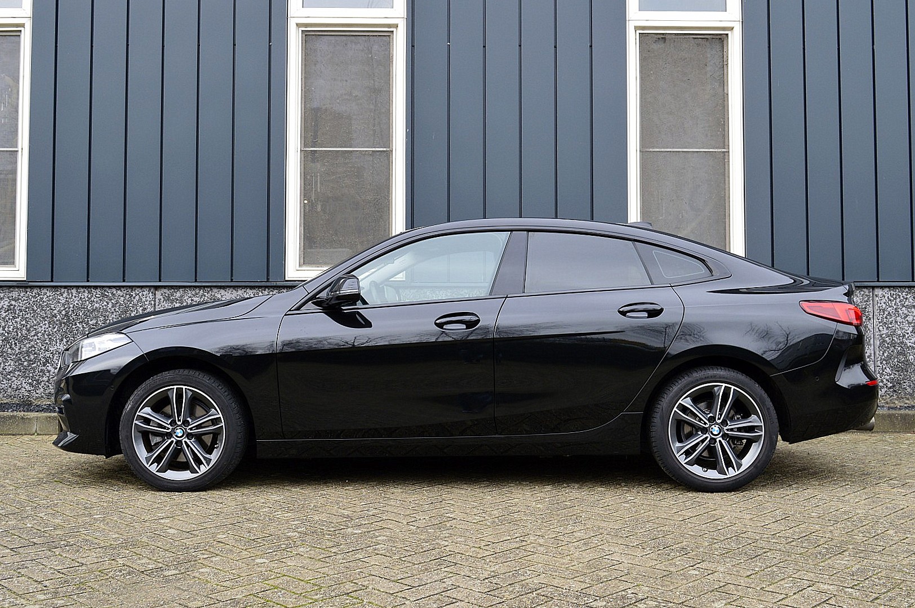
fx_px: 952
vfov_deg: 35.4
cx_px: 458
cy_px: 304
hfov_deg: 51.3
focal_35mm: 38
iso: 560
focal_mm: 25
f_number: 8
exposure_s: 1/60
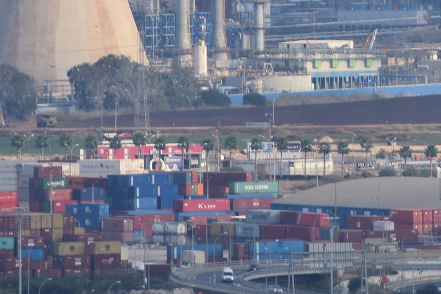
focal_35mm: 1340
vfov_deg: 1.0
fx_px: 16417
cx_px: 488
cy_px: -67
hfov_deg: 1.5
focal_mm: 300
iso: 125
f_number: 11
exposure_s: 1/125
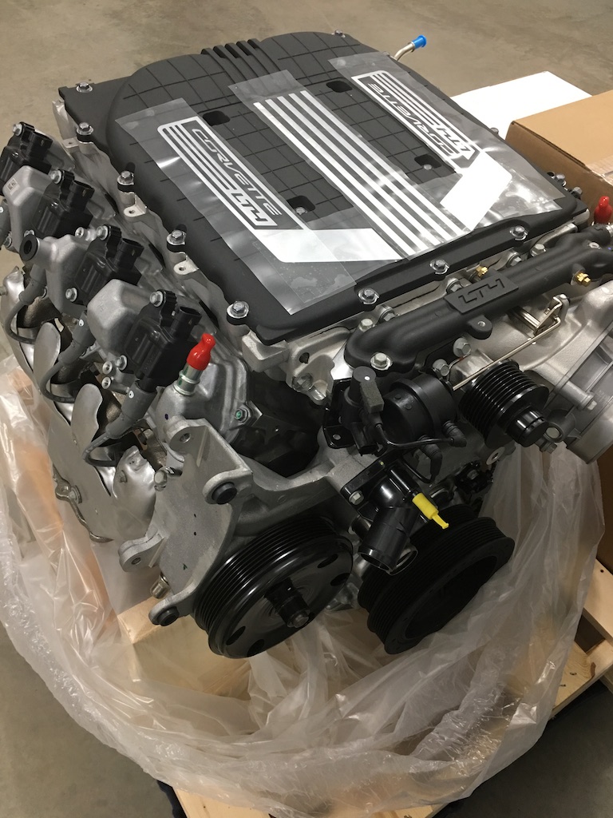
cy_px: 409
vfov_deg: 61.7
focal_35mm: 29
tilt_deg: -48.8
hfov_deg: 48.2
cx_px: 306
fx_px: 685
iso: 50
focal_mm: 4.15
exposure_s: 1/15
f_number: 2.2
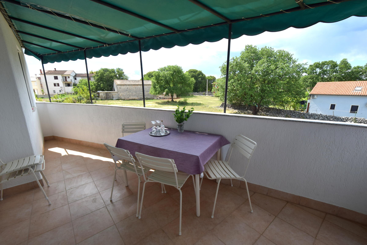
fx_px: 153
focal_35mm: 15
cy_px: 122
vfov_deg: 77.3
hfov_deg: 100.4
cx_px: 184
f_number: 8
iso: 200
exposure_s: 1/320
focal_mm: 10
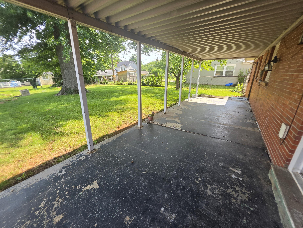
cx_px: 152
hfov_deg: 106.2
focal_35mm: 13
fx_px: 114
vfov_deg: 89.9
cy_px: 114
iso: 32
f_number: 1.9
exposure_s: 1/392
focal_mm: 2.2
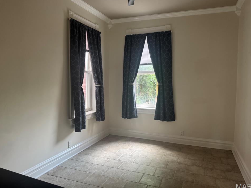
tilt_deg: -3.6
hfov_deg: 67.3
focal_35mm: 26
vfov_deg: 53.1
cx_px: 126
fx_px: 189
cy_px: 90
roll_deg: -0.6
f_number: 1.78
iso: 200
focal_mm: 6.76
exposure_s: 1/60
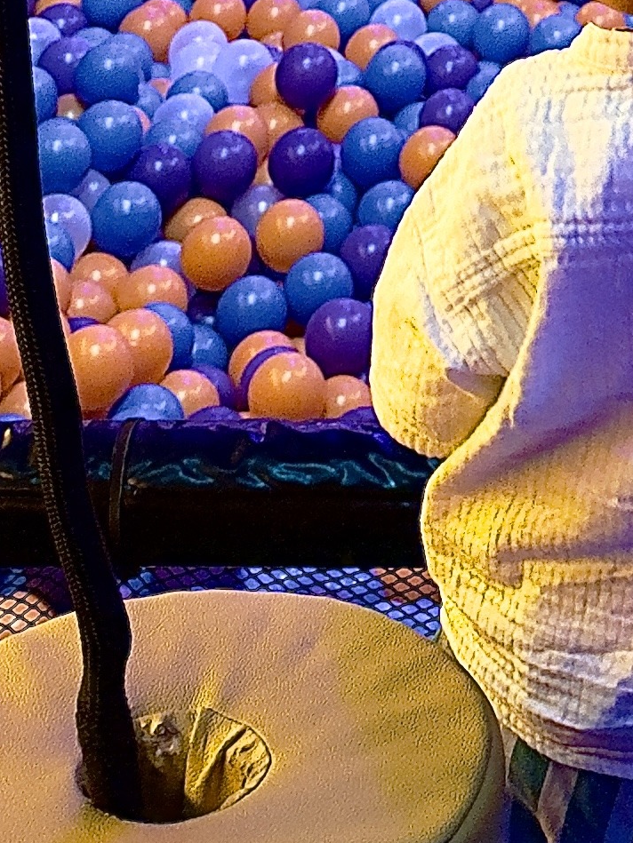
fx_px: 2486
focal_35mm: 102
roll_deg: -0.1
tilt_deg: +1.0
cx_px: 760
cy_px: -816
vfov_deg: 15.5
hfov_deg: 14.1
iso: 250
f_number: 1.78
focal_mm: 6.76
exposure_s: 1/50
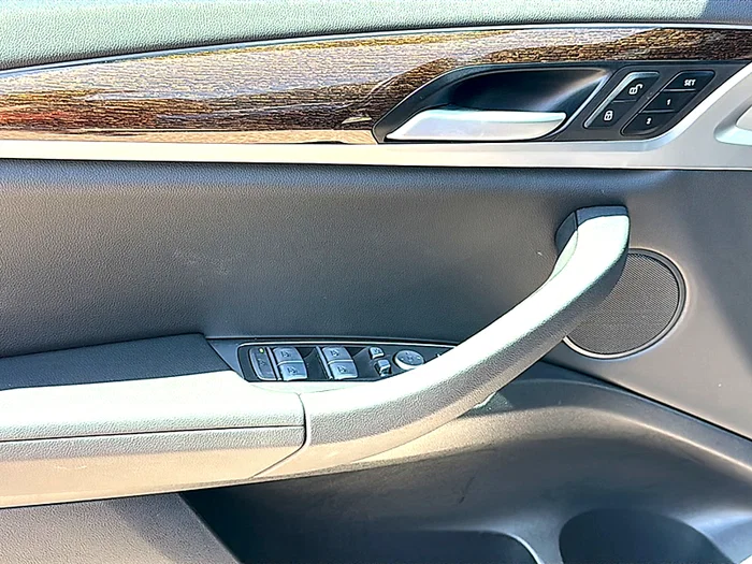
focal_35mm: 40
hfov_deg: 46.8
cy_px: 282
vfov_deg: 36.0
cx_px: 376
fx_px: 869
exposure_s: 1/319
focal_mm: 6.86
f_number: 1.78
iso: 80
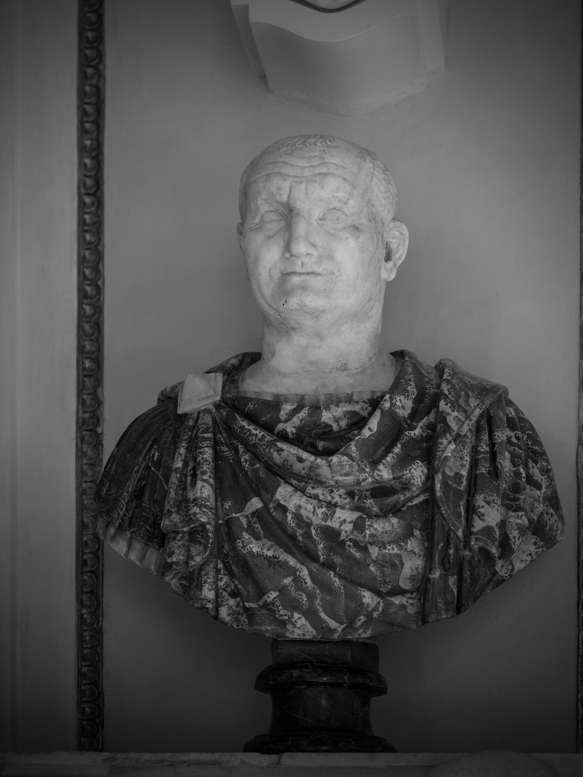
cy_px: 388
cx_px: 292
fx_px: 1931
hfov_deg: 17.2
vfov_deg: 22.8
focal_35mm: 86
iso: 200
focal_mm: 43
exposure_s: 1/200
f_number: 1.7
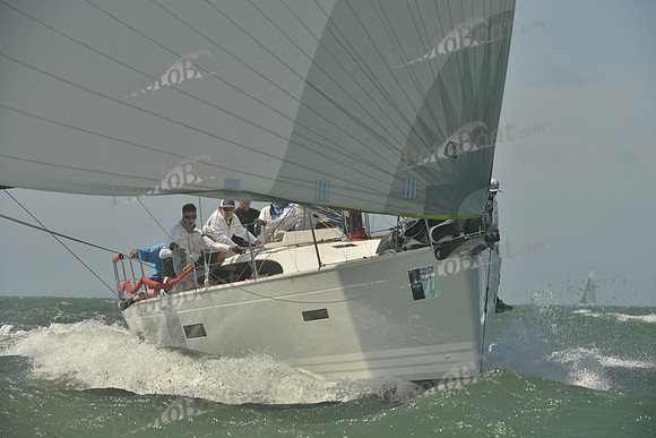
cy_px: 219
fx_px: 3645
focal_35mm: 200
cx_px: 328
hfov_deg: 10.3
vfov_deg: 6.9
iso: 280
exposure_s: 1/1250
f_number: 9
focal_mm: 200
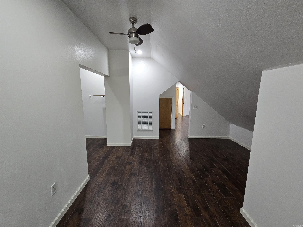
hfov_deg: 106.2
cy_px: 114
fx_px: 114
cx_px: 152
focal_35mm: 13
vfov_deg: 89.9
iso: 320
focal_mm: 2.2
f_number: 2.2
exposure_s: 1/60
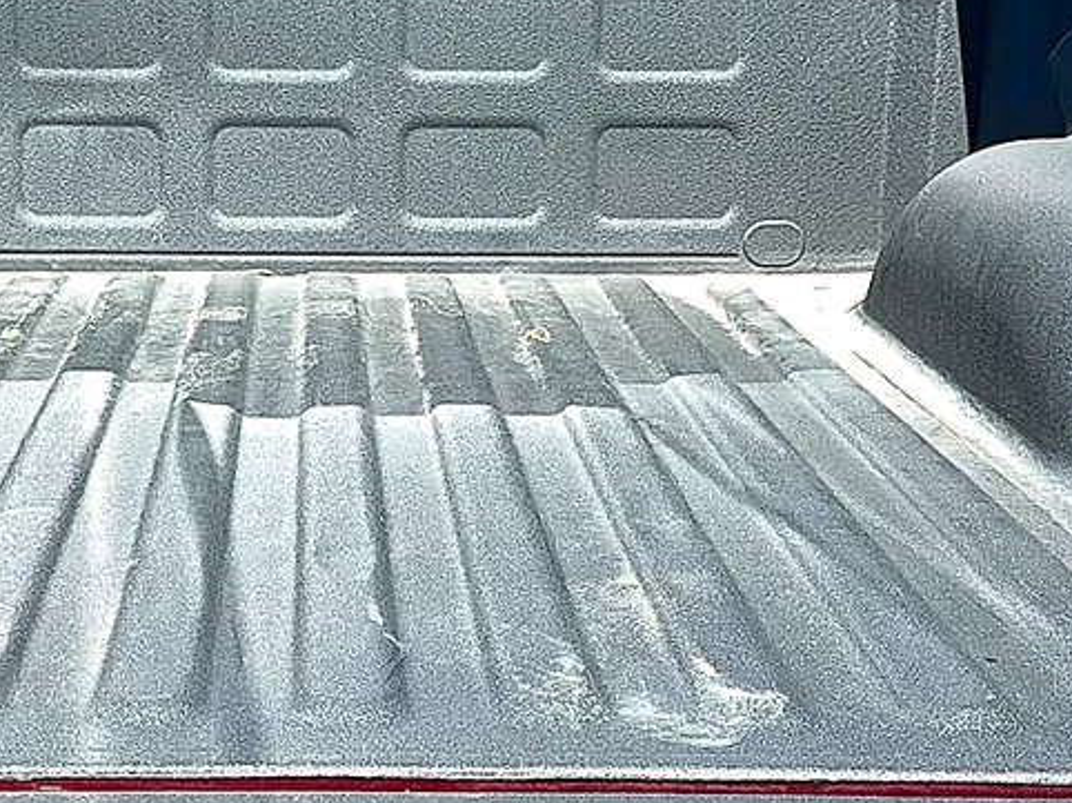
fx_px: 1888
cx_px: 311
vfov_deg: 24.0
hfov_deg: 31.3
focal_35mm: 61
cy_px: 381
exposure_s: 1/1618
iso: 80
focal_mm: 6.86
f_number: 1.78
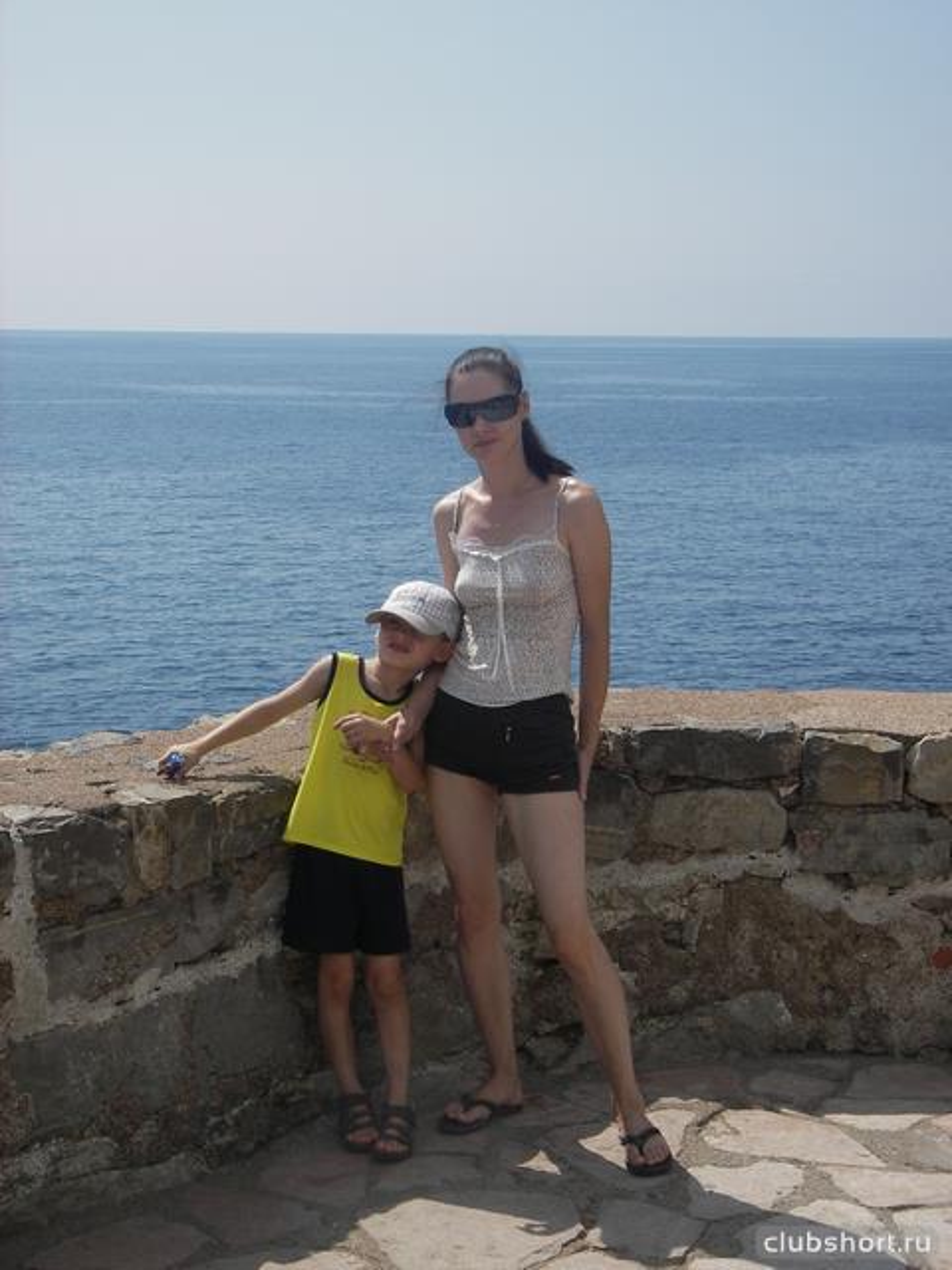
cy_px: 635
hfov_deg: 23.3
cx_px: 476
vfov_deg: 30.7
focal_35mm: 63
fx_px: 2310
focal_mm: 10.5
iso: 50
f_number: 7.4
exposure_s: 1/250
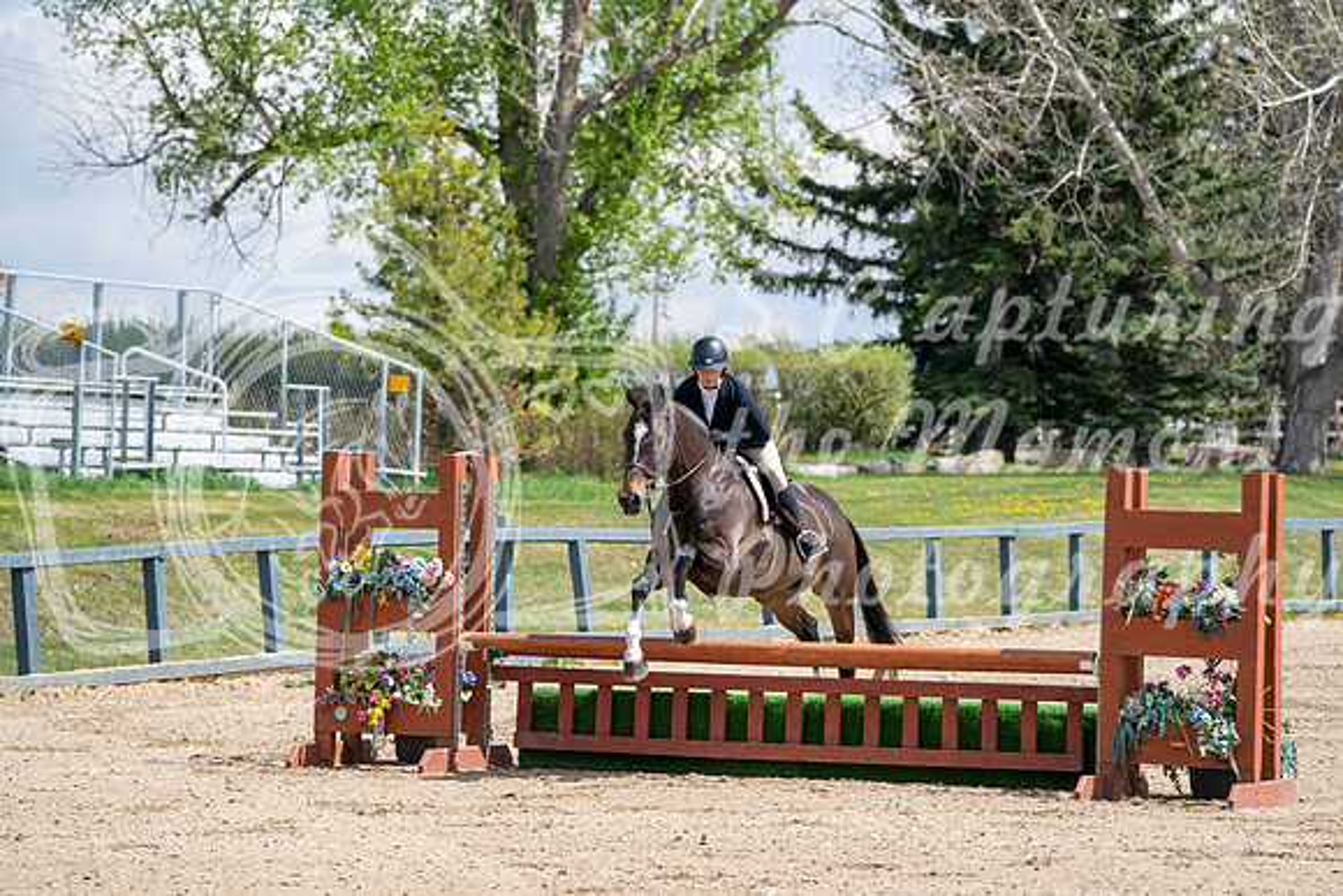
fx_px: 6903
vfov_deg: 7.4
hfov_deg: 11.1
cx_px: 672
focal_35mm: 185
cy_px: 448
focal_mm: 185
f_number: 5.6
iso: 100
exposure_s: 1/400
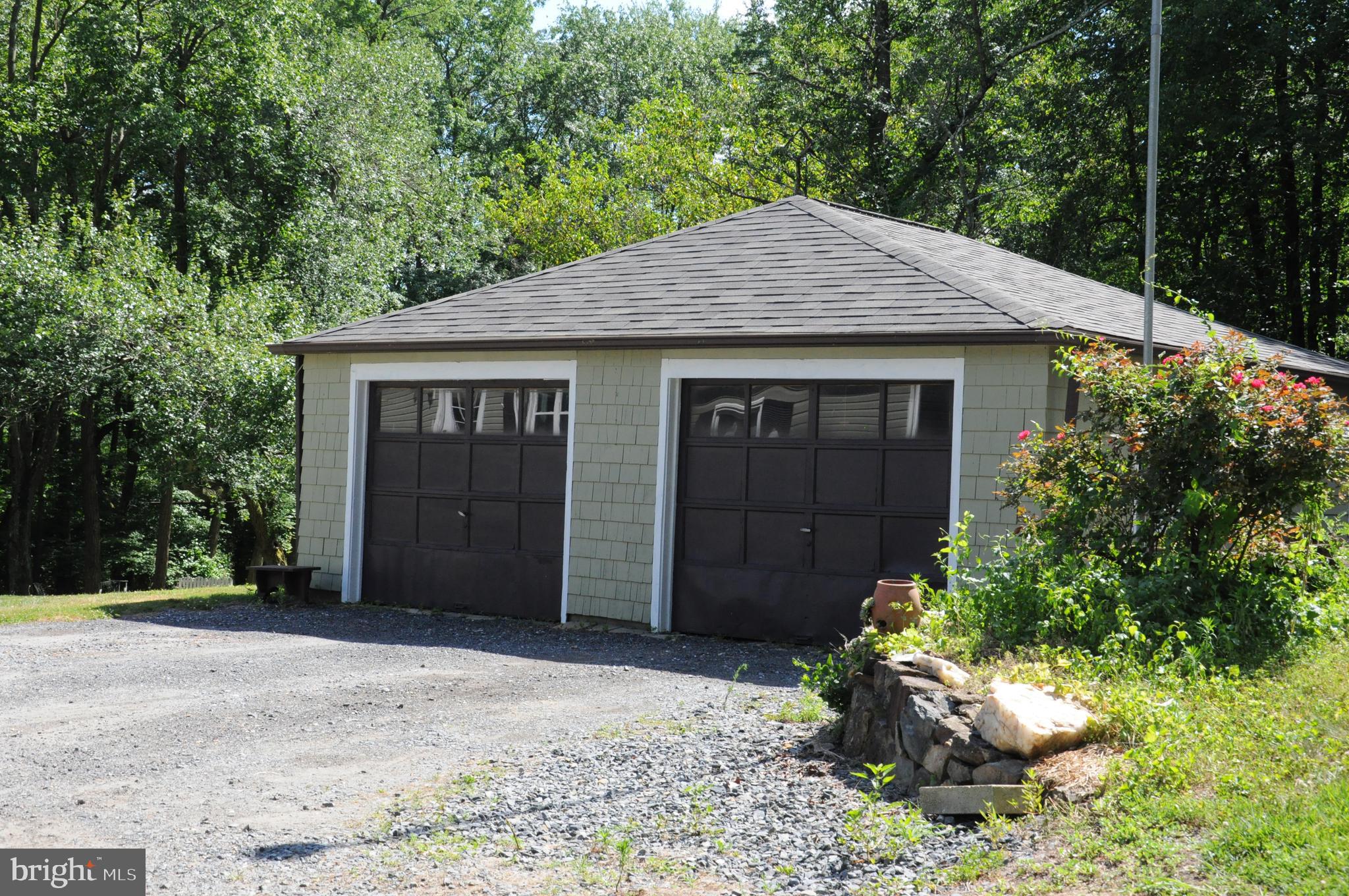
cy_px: 448
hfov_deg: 38.9
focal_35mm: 51
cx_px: 674
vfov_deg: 26.4
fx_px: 1909
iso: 1250
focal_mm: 34
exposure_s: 1/1000
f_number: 10
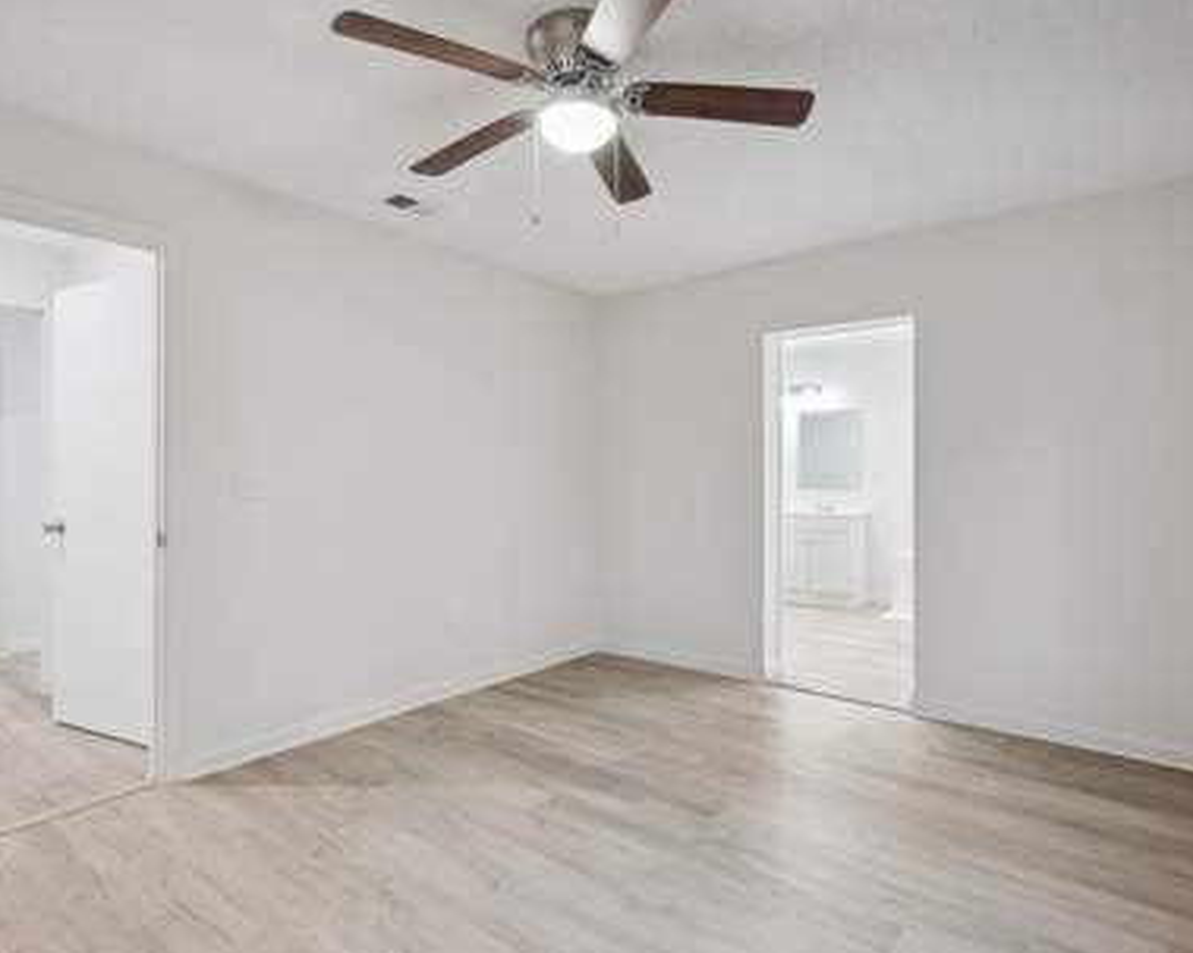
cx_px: 595
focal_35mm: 20
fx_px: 692
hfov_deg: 81.6
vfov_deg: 69.2
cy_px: 470
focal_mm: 16.5
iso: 200
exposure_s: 1/3.33
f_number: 9
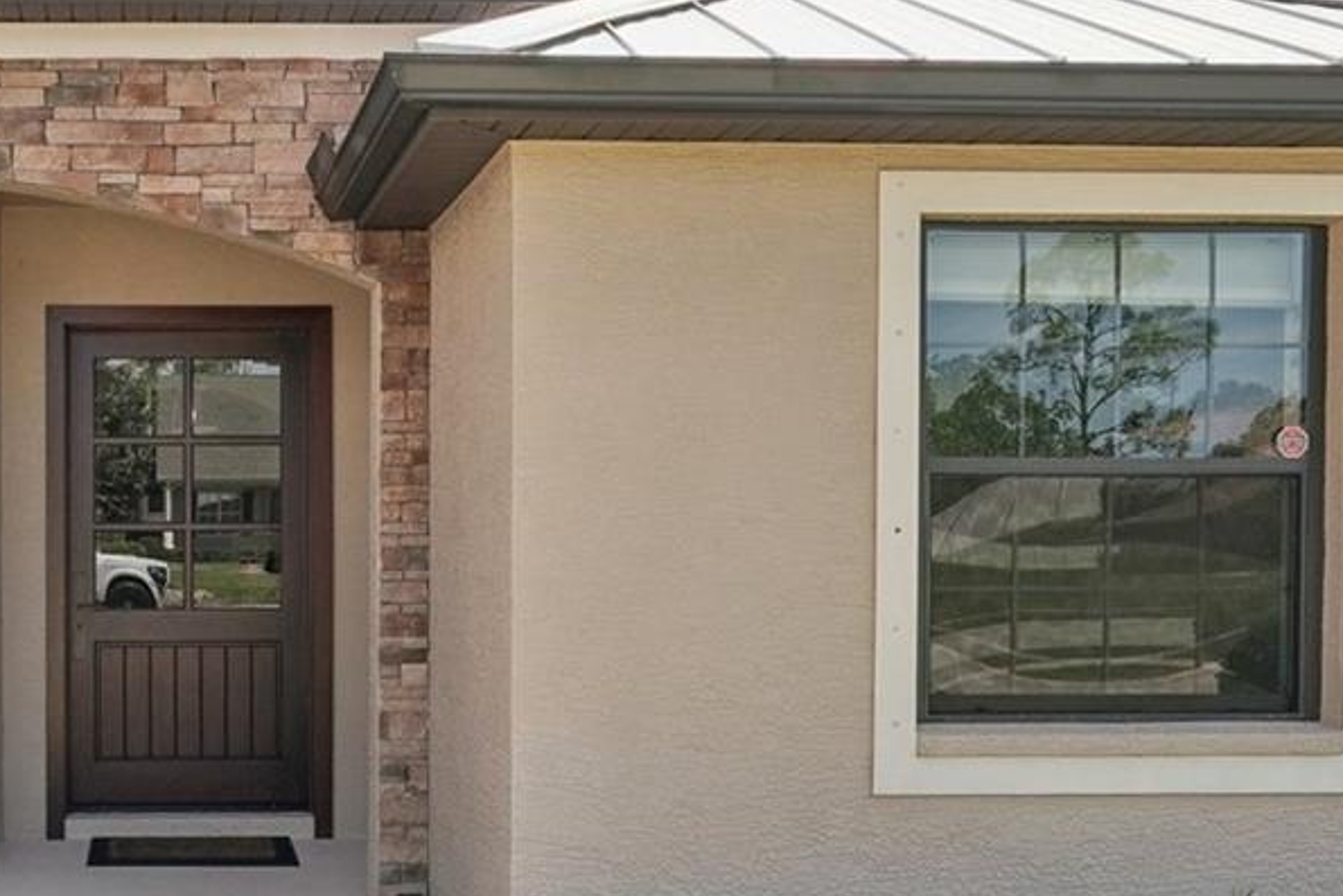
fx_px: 1604
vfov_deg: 31.1
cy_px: 546
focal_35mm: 43
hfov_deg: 42.4
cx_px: 185
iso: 400
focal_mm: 16
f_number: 8
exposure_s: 1/500
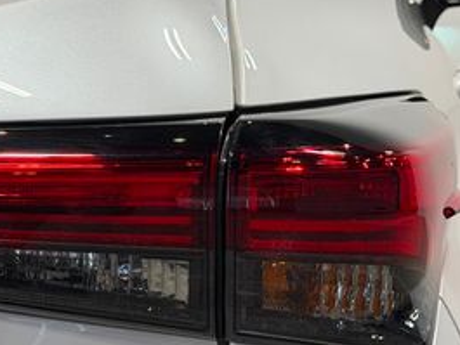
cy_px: 154
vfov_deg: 12.8
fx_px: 1542
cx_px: 9
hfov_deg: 16.6
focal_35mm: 116
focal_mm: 6.76
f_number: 1.78
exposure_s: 1/354
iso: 64
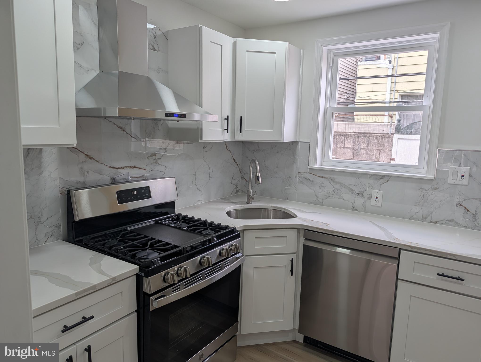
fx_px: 334
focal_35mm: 24
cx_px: 240
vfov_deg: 56.9
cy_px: 181
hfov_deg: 71.5
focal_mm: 6.9
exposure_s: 1/180
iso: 21
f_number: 1.68
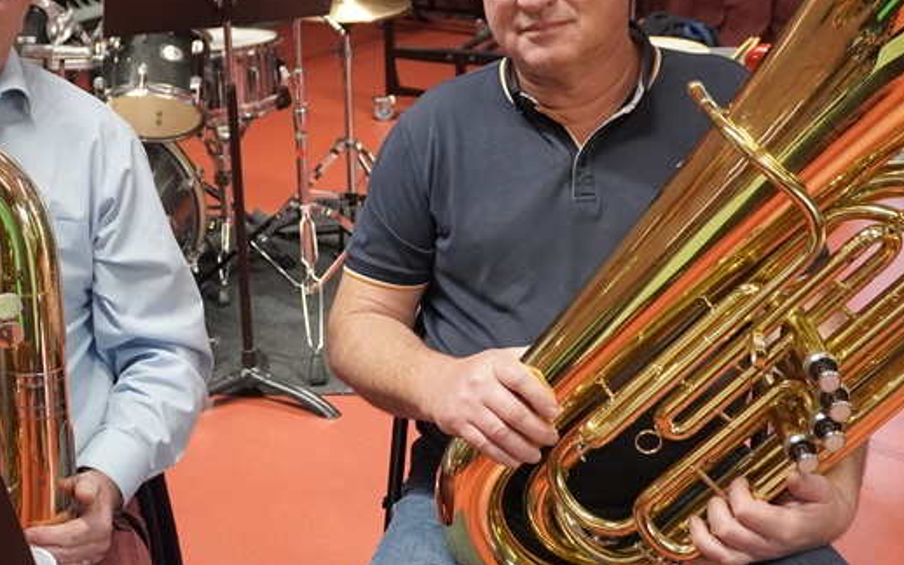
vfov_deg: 22.0
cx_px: 267
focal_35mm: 59
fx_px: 1454
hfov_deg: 34.1
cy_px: 206
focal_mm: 20
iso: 2500
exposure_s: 1/160
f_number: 4
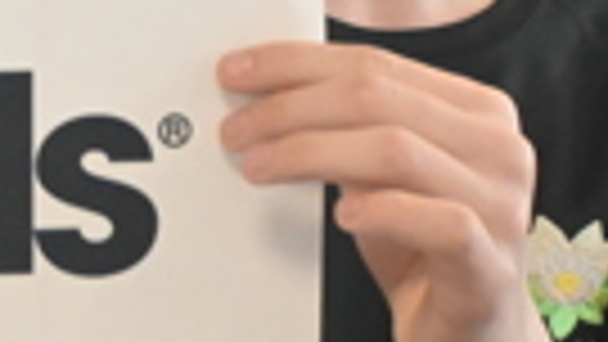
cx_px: -27
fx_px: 2628
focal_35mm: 163
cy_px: -7
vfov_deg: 7.4
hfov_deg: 13.0
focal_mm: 28
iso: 10000
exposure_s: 1/60
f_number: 4.5
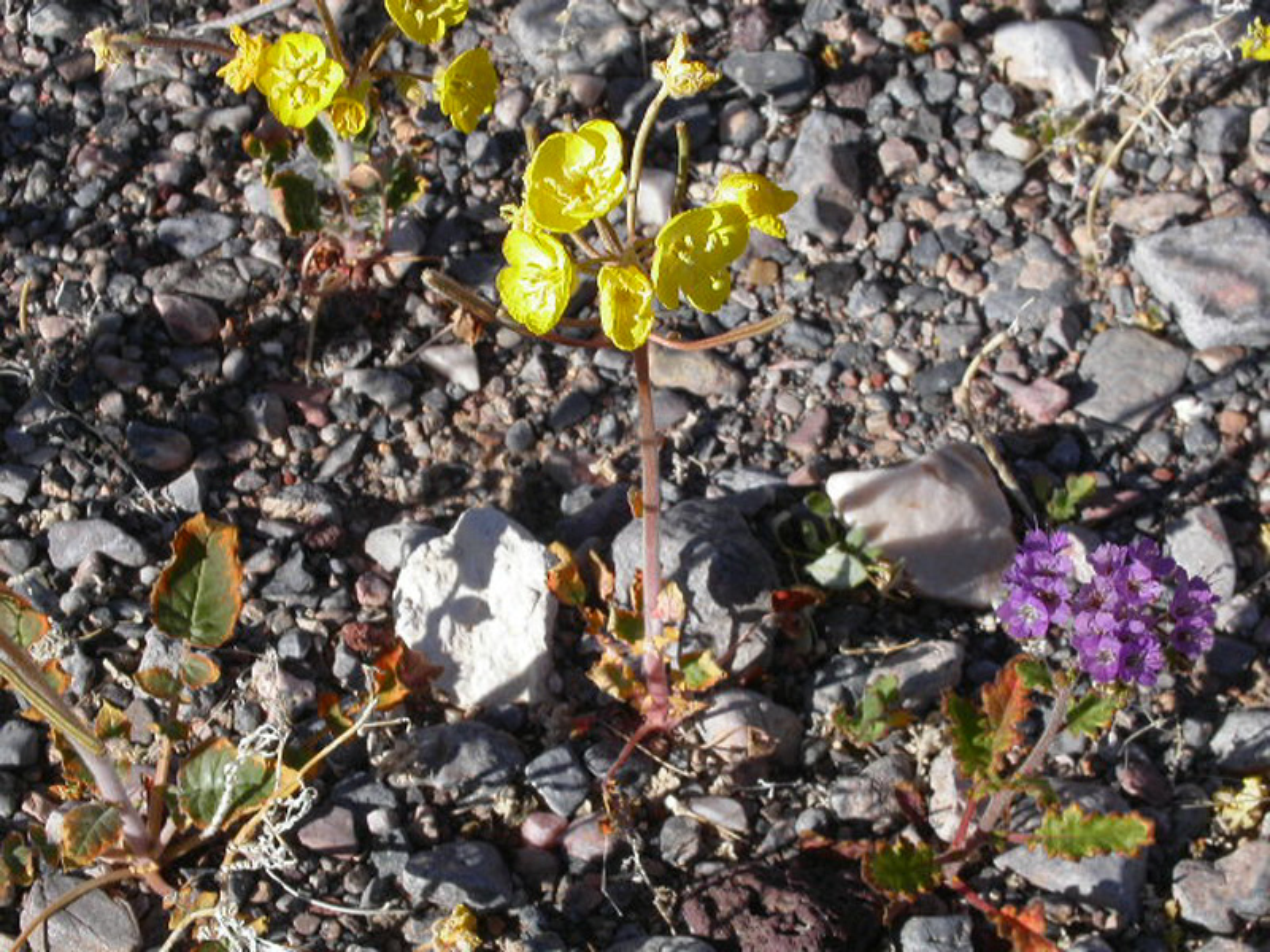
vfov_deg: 13.0
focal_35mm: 114
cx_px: 635
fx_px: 4182
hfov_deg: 17.3
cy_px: 476
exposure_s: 1/350
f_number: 8
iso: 100
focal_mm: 23.4
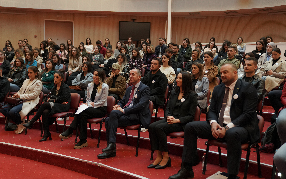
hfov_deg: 48.2
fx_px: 320
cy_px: 90
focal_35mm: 41
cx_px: 143
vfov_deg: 31.2
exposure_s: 1/100
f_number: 2.8
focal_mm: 40
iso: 2000
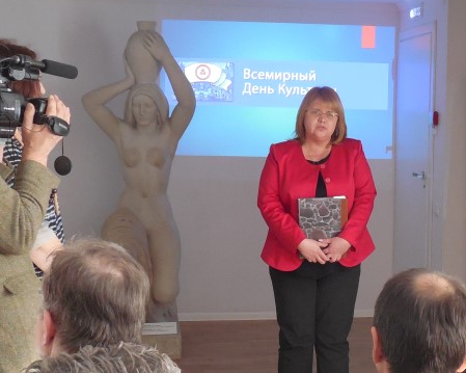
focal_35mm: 69
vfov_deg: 22.1
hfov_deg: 27.3
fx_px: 951
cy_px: 206
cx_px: 324
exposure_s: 1/30
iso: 400
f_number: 3.6
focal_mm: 5.6
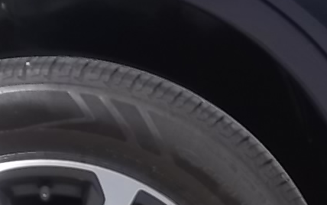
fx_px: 2514
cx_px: 75
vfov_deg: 4.6
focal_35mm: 282
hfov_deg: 7.4
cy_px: 350
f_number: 4.18
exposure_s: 1/500
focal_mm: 15.99
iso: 64
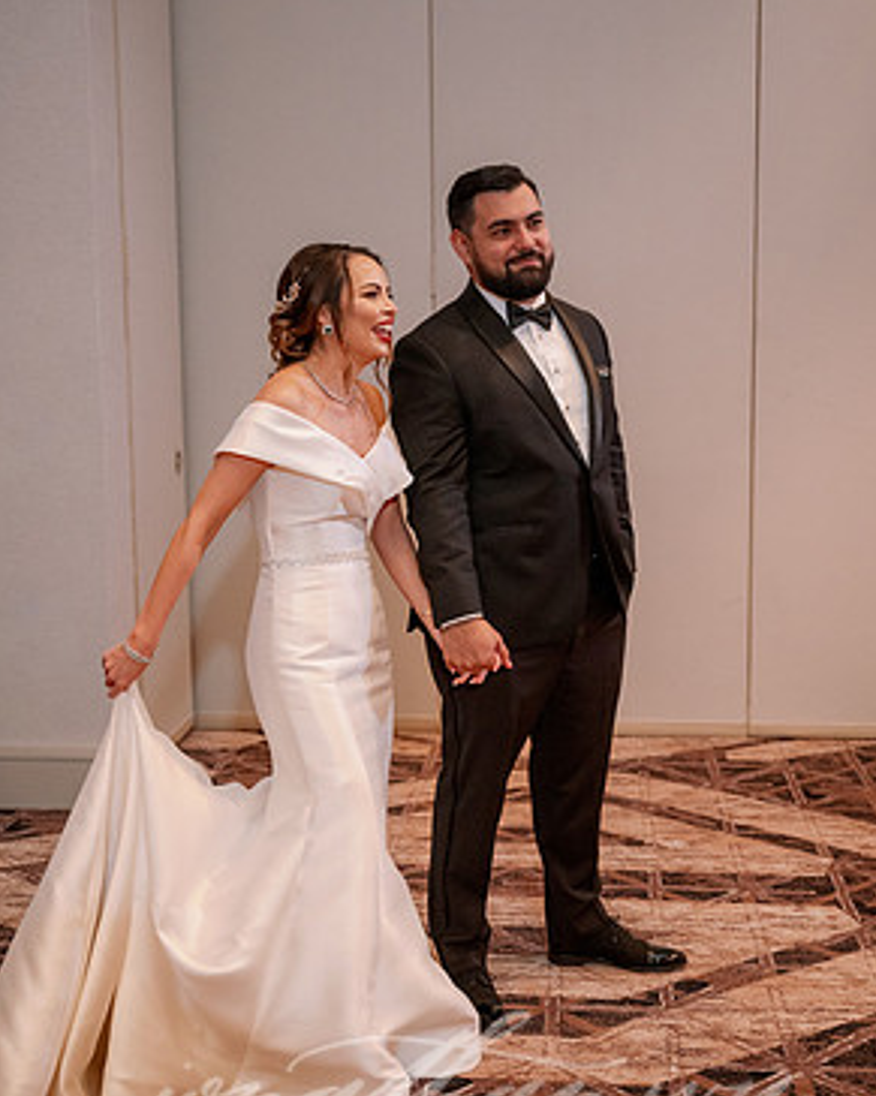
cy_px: 545
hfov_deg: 34.1
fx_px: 1427
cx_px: 441
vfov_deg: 42.0
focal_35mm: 44
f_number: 2.8
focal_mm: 38
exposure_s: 1/125
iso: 3200
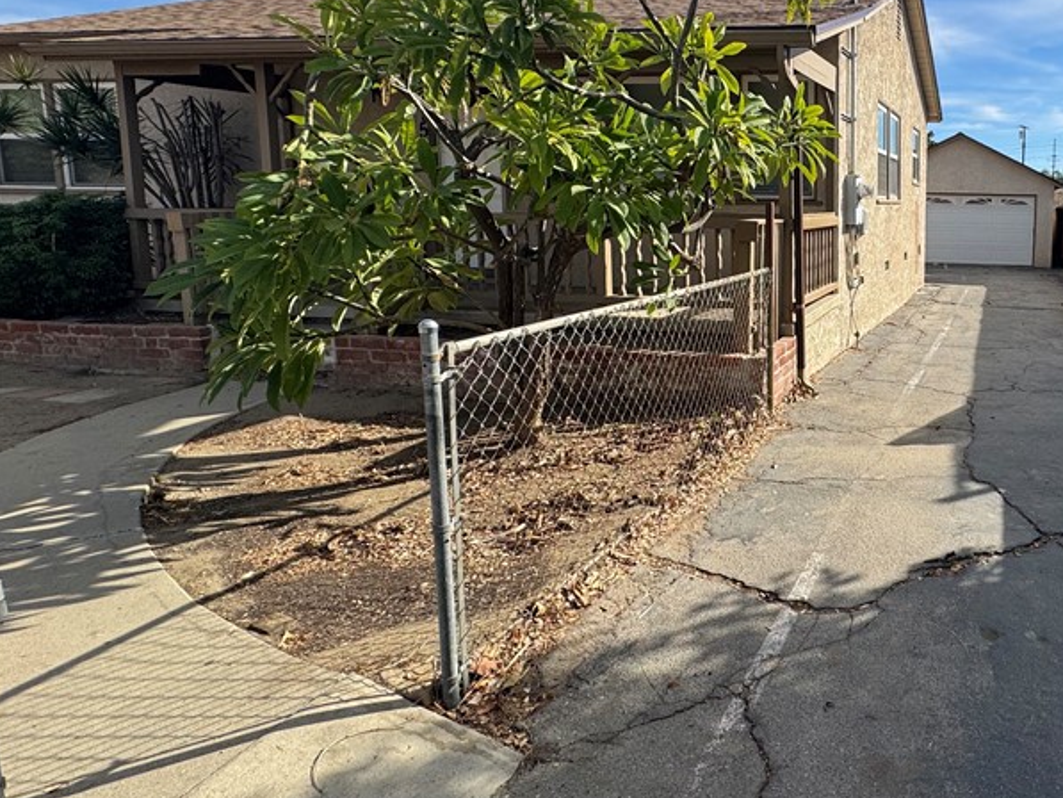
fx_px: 737
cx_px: 897
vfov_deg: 56.1
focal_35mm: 24
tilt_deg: -7.2
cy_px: 297
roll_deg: -0.7
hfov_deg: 63.3
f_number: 2.2
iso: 50
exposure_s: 1/1672
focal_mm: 2.22
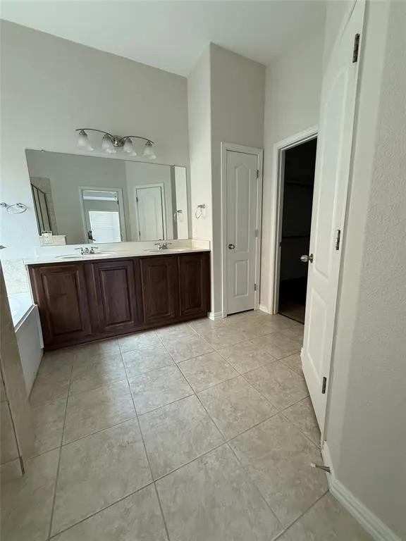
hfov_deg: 85.7
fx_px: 219
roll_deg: +0.7
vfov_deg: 102.1
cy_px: 270
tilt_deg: -10.2
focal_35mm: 14
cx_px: 203
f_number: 2.2
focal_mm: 2.22
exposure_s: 1/61
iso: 320
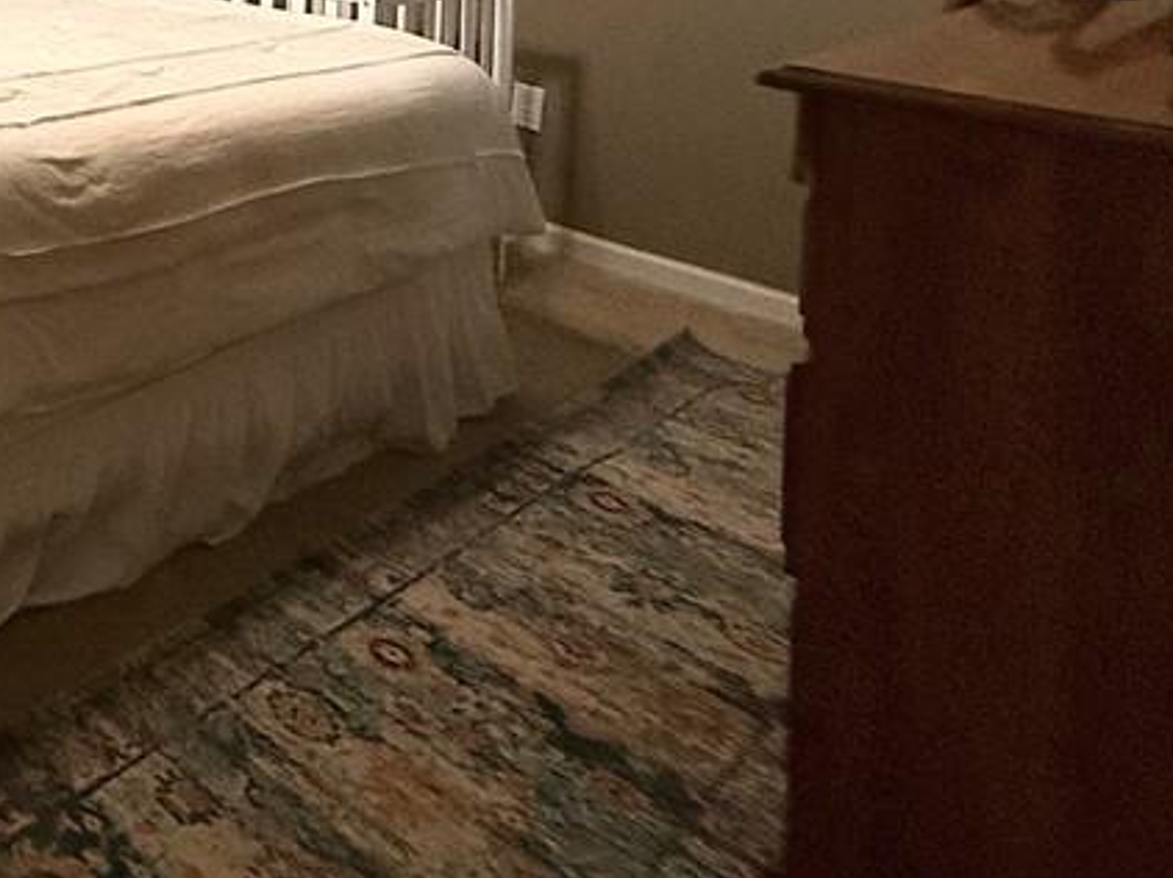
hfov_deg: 40.4
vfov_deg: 34.2
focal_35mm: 34
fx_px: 1151
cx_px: -192
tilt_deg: -1.5
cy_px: -156
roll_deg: -1.6
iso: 500
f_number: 2.2
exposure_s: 1/60
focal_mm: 2.22
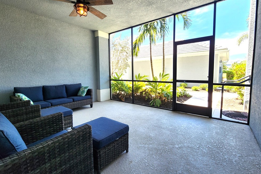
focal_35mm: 14
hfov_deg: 104.3
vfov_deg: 81.1
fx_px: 101
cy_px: 82
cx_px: 132
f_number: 2.2
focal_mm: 2.2
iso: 50
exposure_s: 1/169
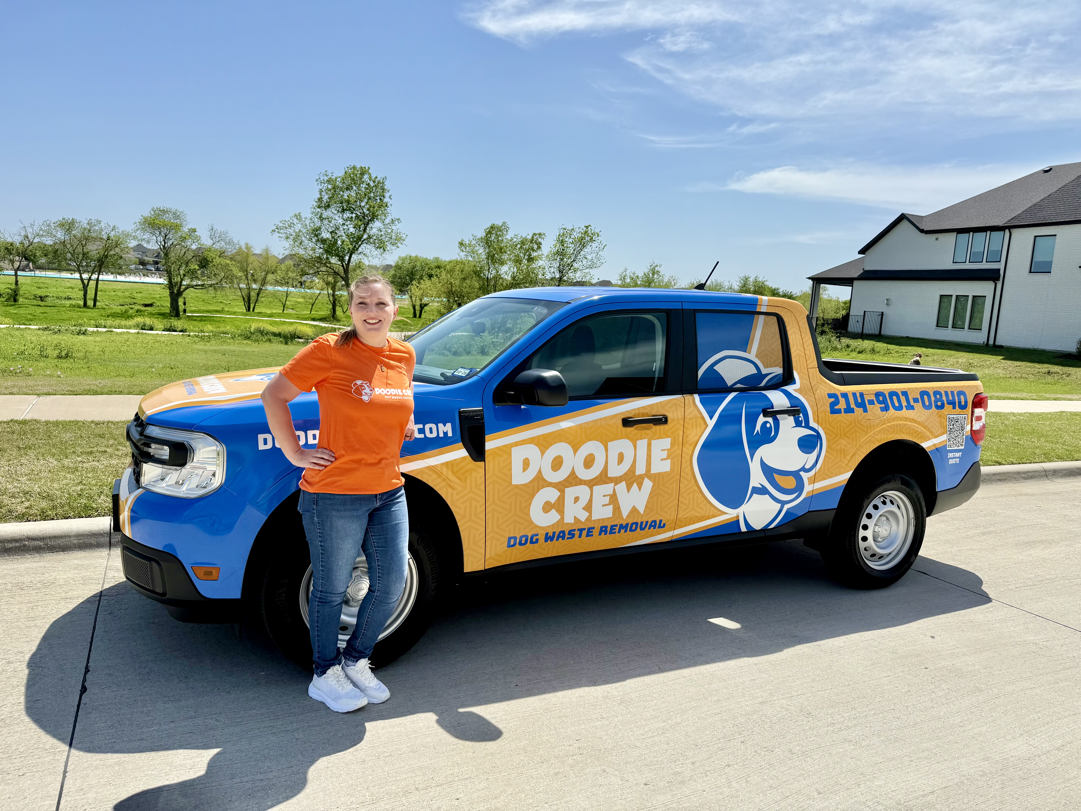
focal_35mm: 24
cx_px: 540
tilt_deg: -8.2
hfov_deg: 71.6
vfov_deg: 56.8
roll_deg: -3.7
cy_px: 406
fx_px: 749
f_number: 1.78
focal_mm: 6.76
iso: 80
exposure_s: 1/9091
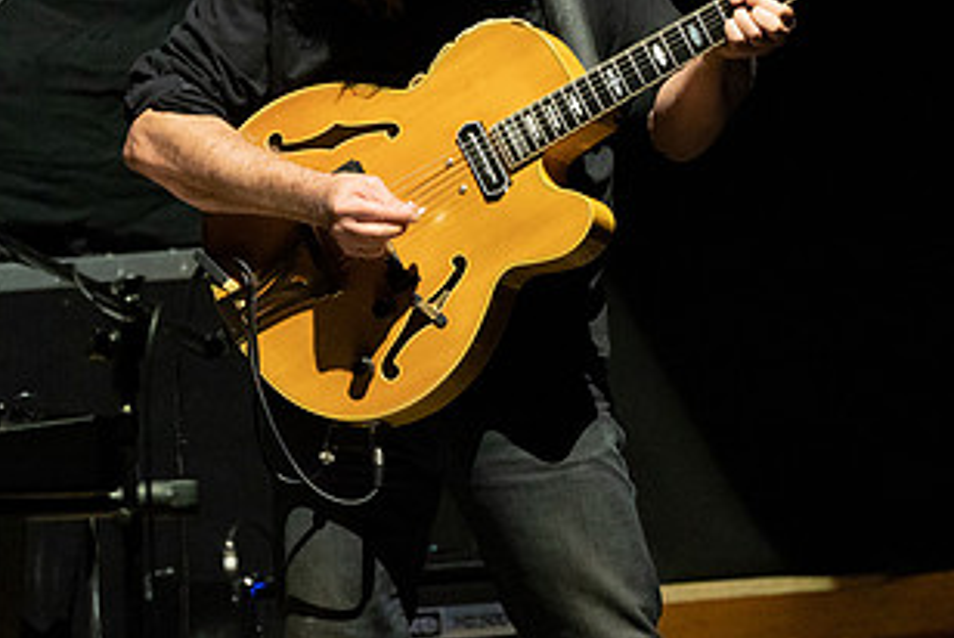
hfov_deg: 2.8
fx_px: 19655
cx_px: 517
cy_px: 125
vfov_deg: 1.9
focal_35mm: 741
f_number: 5.6
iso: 3200
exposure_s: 1/250
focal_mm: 394
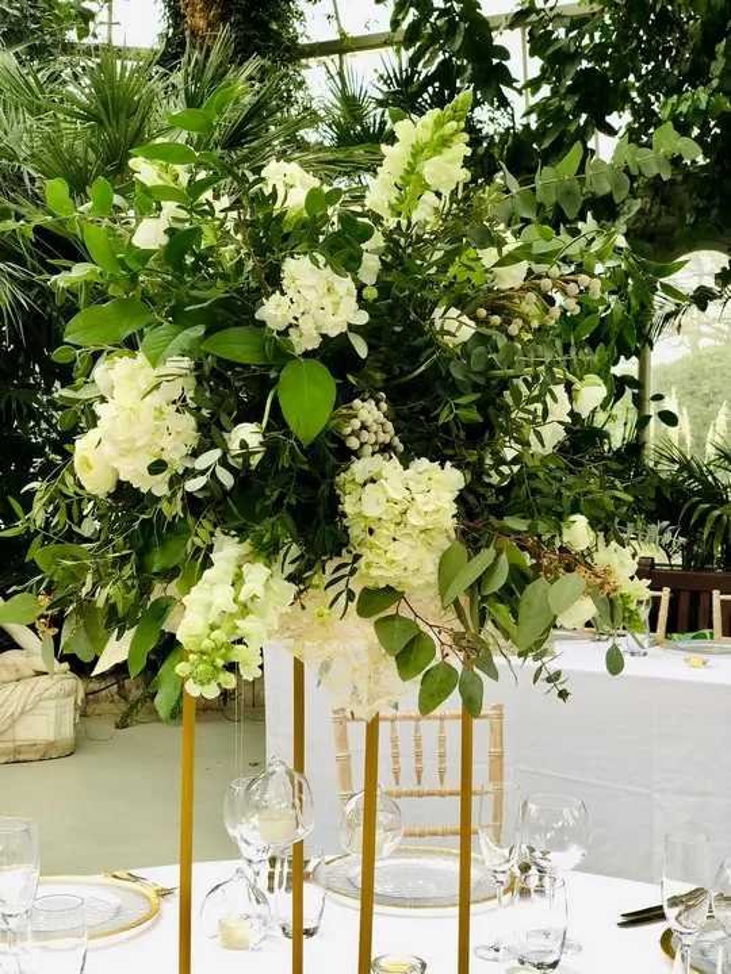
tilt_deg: -1.3
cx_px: 366
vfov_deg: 36.8
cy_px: 487
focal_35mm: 52
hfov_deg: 28.0
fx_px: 1464
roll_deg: +0.2
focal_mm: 6
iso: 20
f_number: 2.4
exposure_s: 1/50
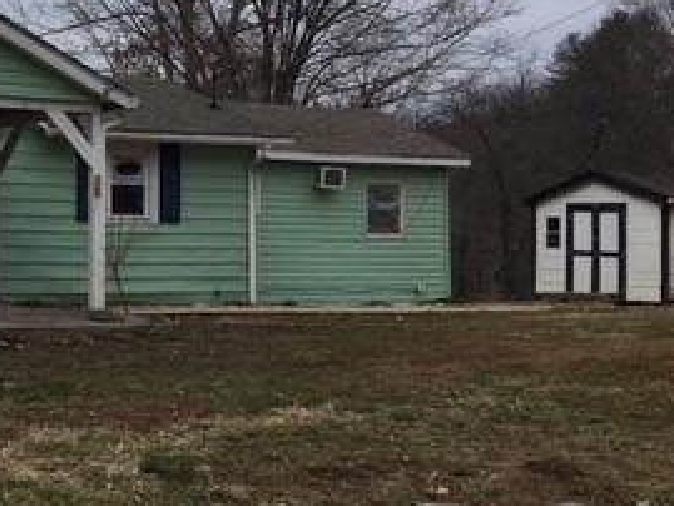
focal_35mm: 69
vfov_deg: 21.2
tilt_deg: +5.6
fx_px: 1344
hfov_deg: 26.0
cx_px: -70
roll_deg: -1.6
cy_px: 130
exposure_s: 1/1148
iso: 25
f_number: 2.2
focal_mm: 4.15
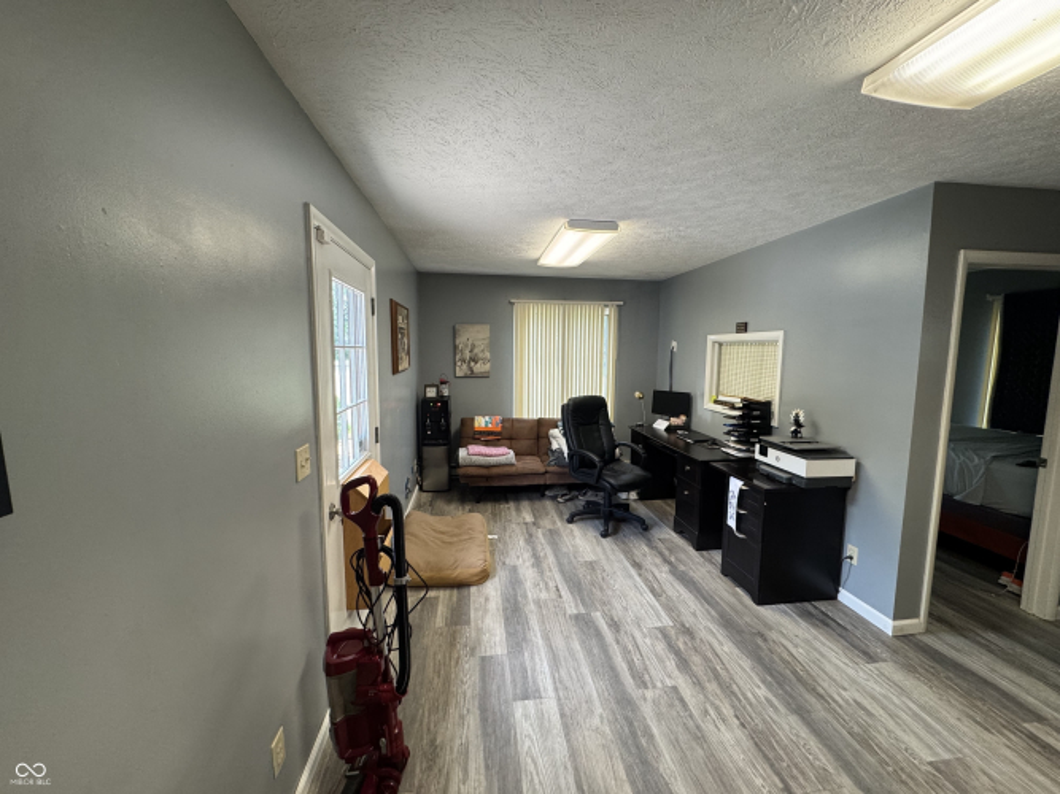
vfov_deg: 85.7
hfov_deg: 102.1
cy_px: 397
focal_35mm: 14
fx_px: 429
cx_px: 530
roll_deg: -0.6
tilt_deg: -6.7
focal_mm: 2.22
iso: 200
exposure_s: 1/120
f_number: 2.2
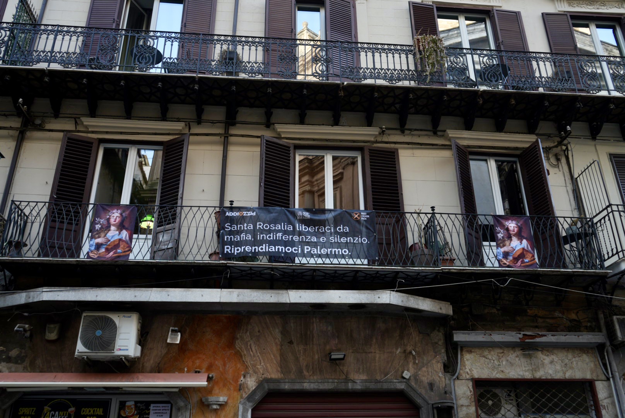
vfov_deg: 42.4
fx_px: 539
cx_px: 312
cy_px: 209
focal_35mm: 31
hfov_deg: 60.2
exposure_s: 1/100
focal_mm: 31
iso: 320
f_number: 5
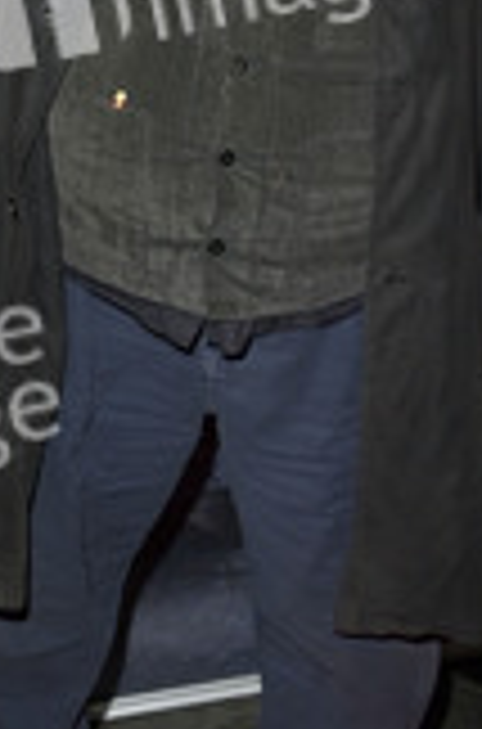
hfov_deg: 13.7
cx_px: 320
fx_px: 2001
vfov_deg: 20.5
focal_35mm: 99
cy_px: 189
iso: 640
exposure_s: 1/250
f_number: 5.6
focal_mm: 40
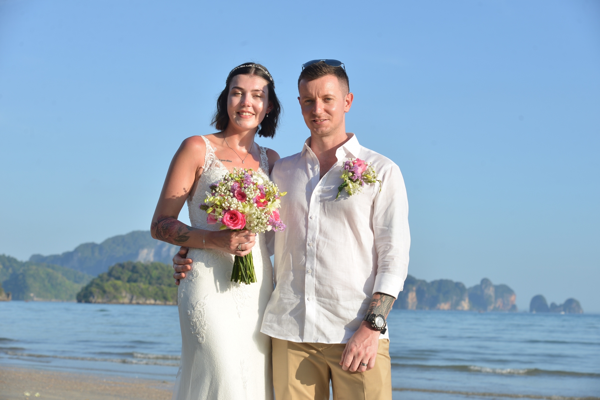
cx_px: 300
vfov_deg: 19.5
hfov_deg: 28.8
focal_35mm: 70
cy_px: 200
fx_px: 1167
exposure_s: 1/200
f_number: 7.1
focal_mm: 70
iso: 100
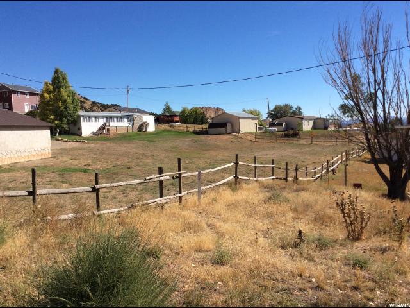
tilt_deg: -4.5
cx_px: 205
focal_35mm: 32
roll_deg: +3.6
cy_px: 154
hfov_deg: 56.8
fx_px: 379
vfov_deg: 44.2
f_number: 2.4
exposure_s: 1/1634
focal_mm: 3.3
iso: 32
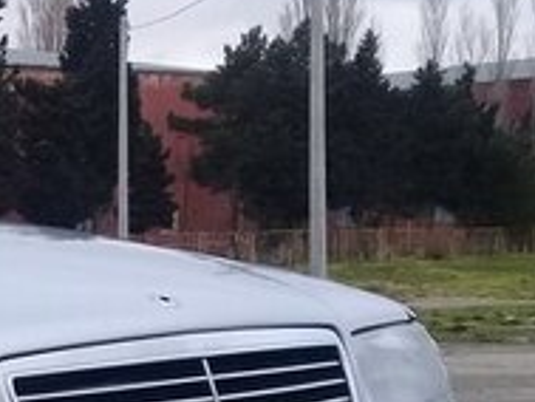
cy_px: 386
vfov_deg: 13.6
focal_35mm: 108
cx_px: -294
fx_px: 1670
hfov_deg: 16.4
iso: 50
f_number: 2.2
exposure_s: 1/492
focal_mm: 3.3
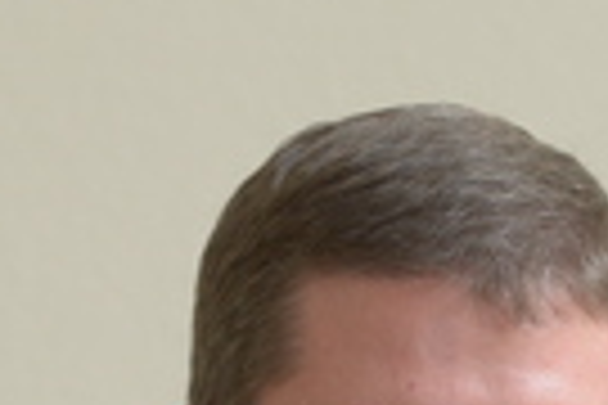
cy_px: 644
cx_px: 486
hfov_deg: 6.0
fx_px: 5759
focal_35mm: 341
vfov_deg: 4.0
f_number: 5.6
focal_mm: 102
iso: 1250
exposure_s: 1/160
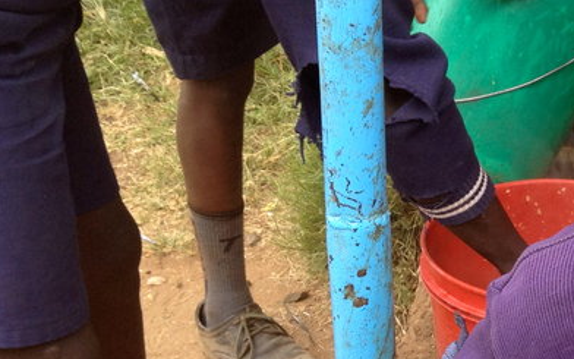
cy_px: 328
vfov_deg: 13.4
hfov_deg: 19.9
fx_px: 1517
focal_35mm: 97
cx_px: 723
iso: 64
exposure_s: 1/233
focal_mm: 4.28
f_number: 2.4
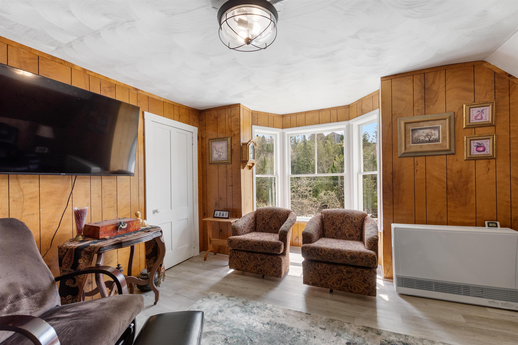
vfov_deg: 77.3
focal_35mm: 15
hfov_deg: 100.4
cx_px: 259
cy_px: 172
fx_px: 216
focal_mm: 10
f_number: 8
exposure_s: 1/60
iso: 100
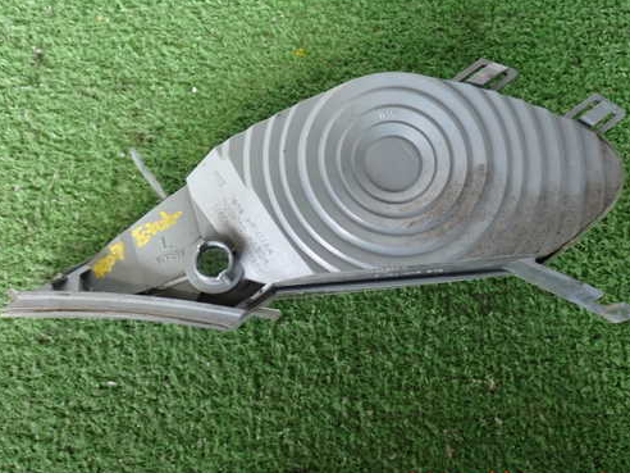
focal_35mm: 39
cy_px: 213
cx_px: 315
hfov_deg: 47.9
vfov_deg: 36.8
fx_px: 710
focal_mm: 5.79
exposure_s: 1/30
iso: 200
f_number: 2.4
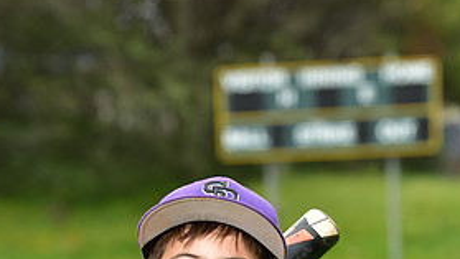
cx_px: 246
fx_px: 3318
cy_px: 403
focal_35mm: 272
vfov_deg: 4.4
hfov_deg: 7.9
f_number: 5.6
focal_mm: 125
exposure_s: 1/250
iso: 400
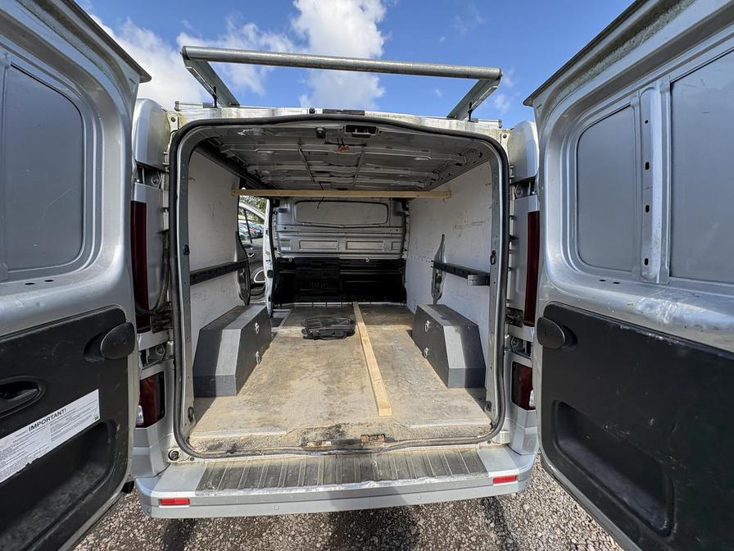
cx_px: 367
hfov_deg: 102.1
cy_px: 276
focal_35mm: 14
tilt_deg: -5.2
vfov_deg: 85.7
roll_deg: -0.5
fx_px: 297
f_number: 2.2
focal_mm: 2.22
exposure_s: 1/329
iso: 40
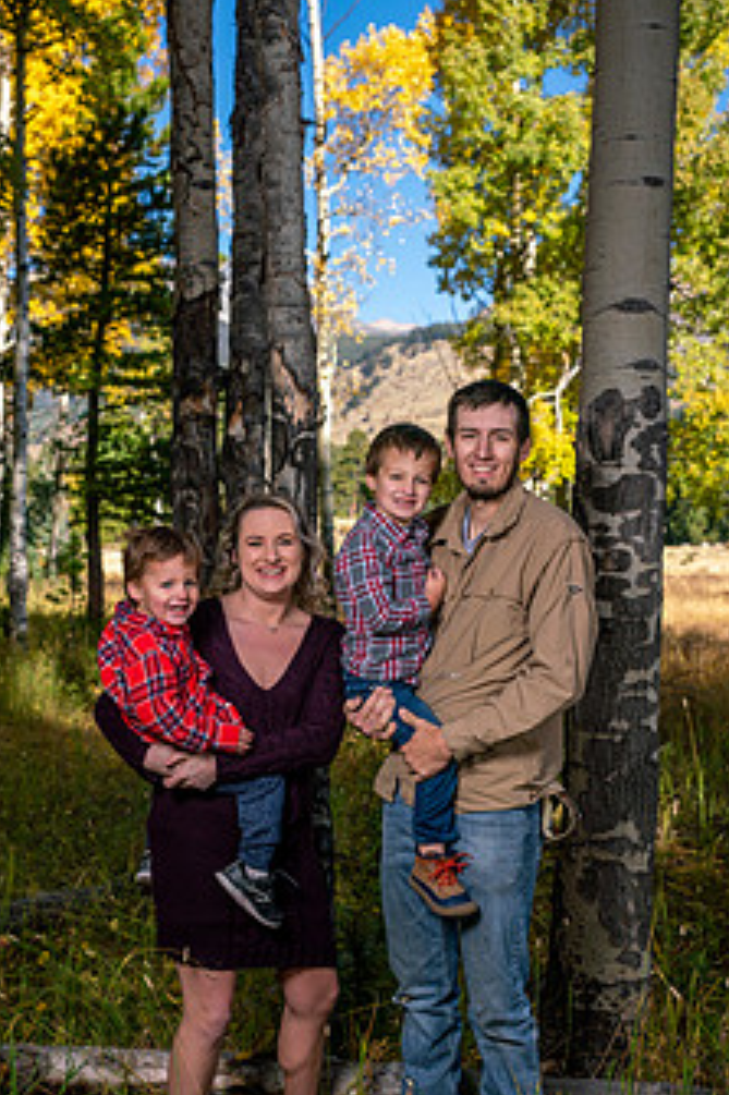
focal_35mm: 47
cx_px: 373
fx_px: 1429
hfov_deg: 28.6
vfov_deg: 41.5
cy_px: 719
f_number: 5
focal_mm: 35
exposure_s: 1/800
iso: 160
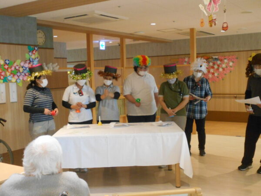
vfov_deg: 32.9
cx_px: 130
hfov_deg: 42.9
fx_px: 332
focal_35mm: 44
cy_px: 98
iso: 500
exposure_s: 1/30
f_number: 4.2
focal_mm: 7.7
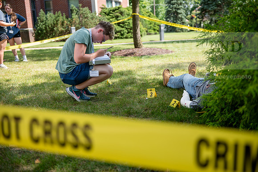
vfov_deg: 28.1
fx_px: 344
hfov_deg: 41.1
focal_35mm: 48
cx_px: 129
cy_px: 86
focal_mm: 48
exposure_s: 1/500
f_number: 3.2
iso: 160
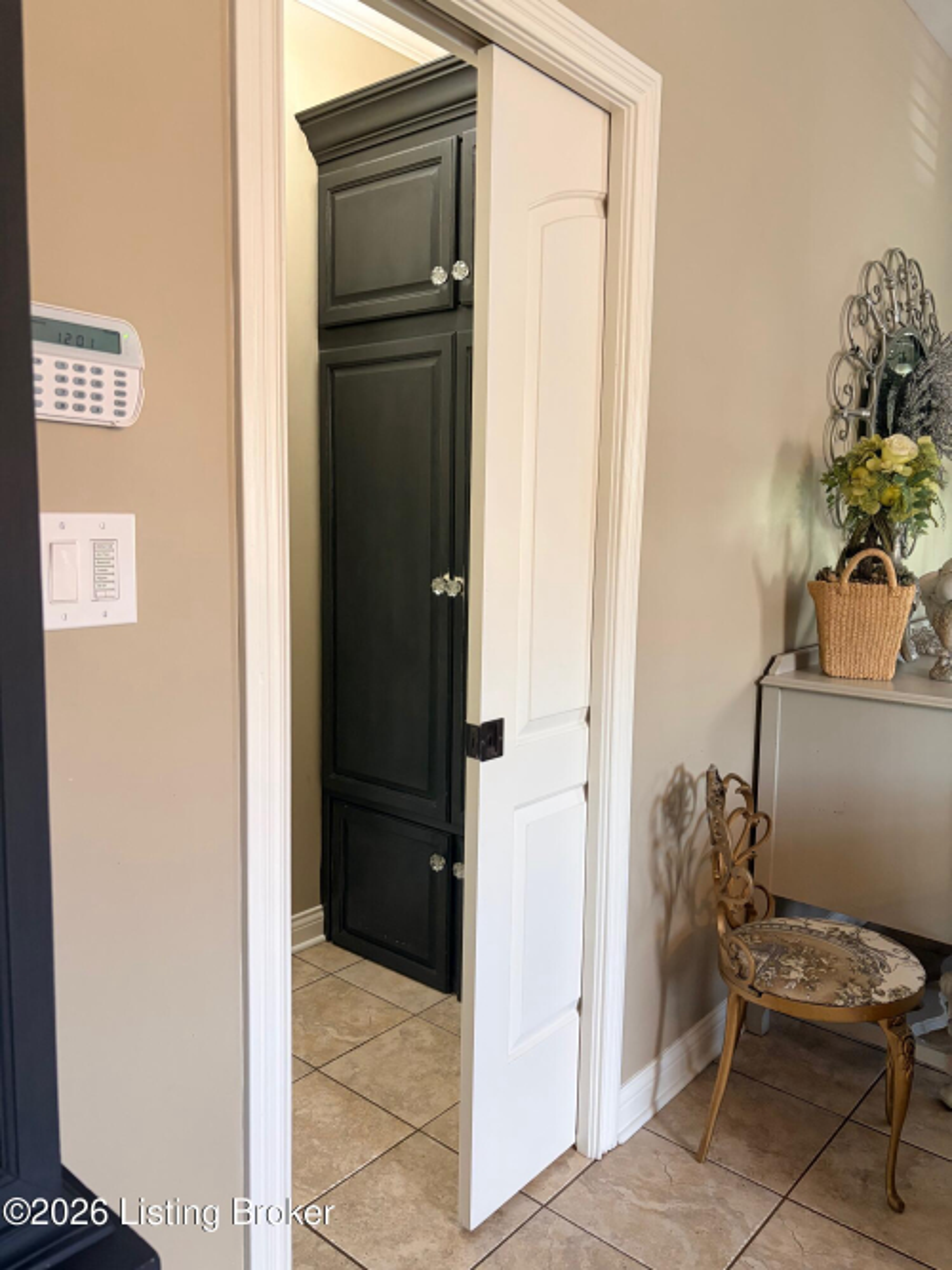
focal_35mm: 26
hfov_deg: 53.0
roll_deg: -0.4
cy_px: 635
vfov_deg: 67.3
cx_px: 476
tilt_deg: -6.1
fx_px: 954
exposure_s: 1/60
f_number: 1.6
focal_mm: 5.96
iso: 200
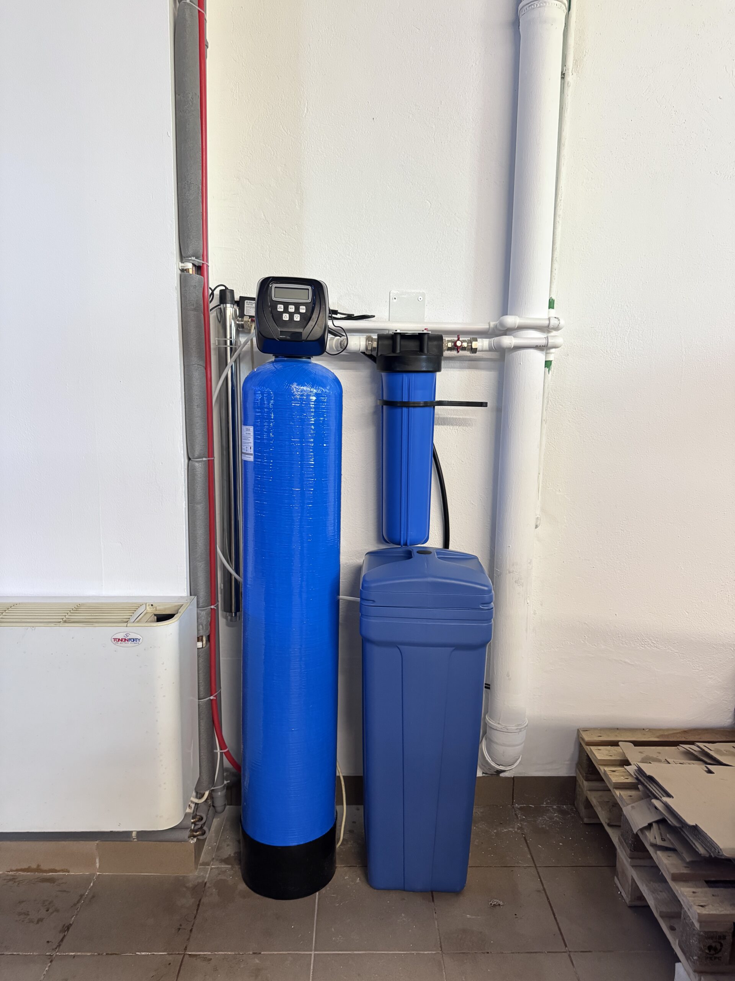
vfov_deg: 71.6
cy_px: 490
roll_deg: -0.6
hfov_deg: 56.8
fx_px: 679
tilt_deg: -6.1
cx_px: 368
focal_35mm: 24
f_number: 1.78
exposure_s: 1/30
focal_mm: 6.76
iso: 1000
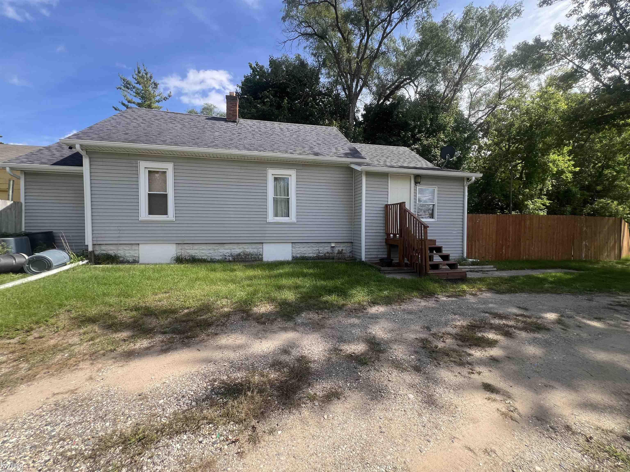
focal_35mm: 13
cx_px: 315
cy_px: 236
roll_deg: -0.3
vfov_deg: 89.9
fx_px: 237
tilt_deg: -2.5
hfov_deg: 106.2
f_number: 1.8
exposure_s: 1/641
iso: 32
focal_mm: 1.57
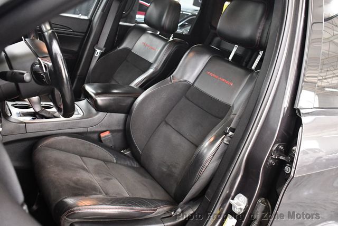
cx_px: 169
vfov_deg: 36.9
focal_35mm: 36
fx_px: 338
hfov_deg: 53.1
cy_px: 113
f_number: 3.5
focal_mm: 18
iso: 3200
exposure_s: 1/60
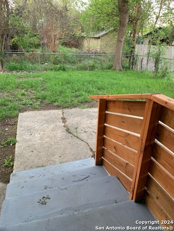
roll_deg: -2.4
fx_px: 174
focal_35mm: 26
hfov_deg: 53.1
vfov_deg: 67.3
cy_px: 116
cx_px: 87
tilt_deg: -22.4
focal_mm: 4.25
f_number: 1.8
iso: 160
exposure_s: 1/60
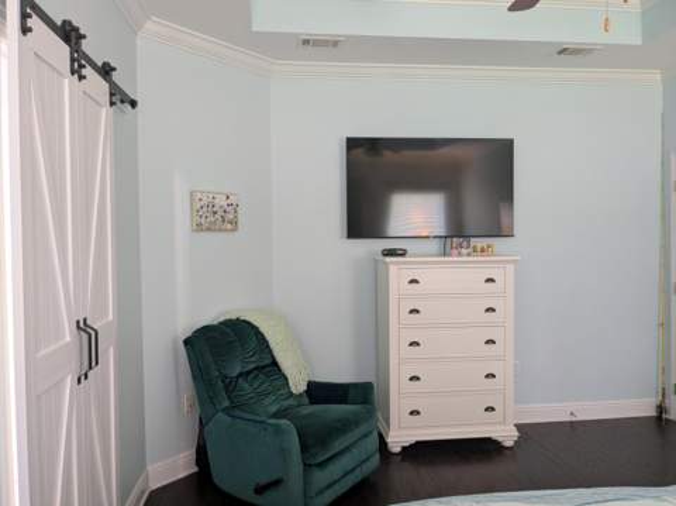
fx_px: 527
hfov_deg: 65.4
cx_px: 338
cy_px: 253
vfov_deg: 51.3
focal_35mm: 27
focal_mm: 4.38
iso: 266
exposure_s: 1/24
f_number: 1.73
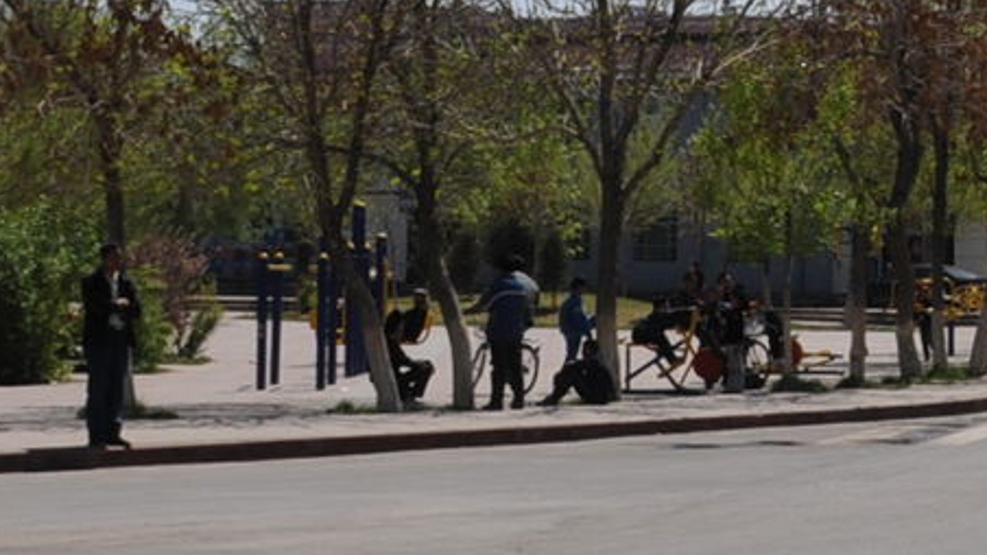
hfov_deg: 12.5
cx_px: 1629
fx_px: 4186
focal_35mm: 160
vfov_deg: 7.6
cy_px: 185
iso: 200
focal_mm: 24
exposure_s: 1/500
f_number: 11
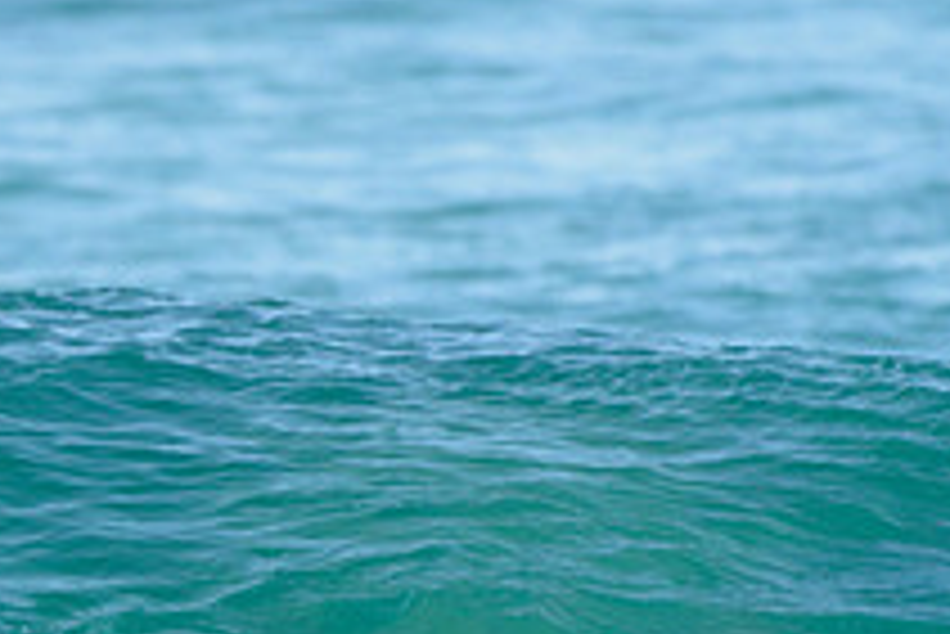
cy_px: 645
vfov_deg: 0.8
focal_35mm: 1685
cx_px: -356
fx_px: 44494
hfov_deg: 1.2
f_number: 5.6
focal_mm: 500
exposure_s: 1/2000
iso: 640
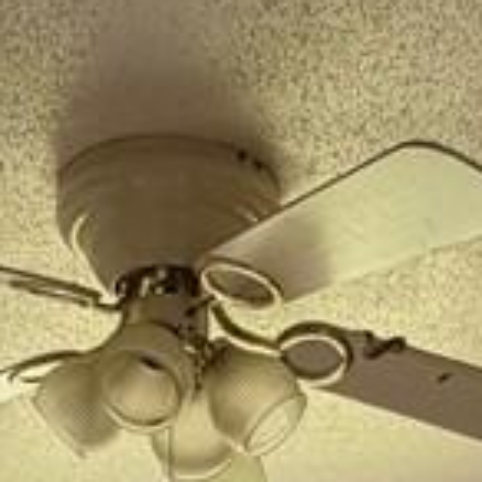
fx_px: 1371
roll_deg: +0.3
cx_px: 284
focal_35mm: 87
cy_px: 931
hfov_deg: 19.9
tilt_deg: -2.6
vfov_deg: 16.0
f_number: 2.2
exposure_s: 1/121
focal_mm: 2.22
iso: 125
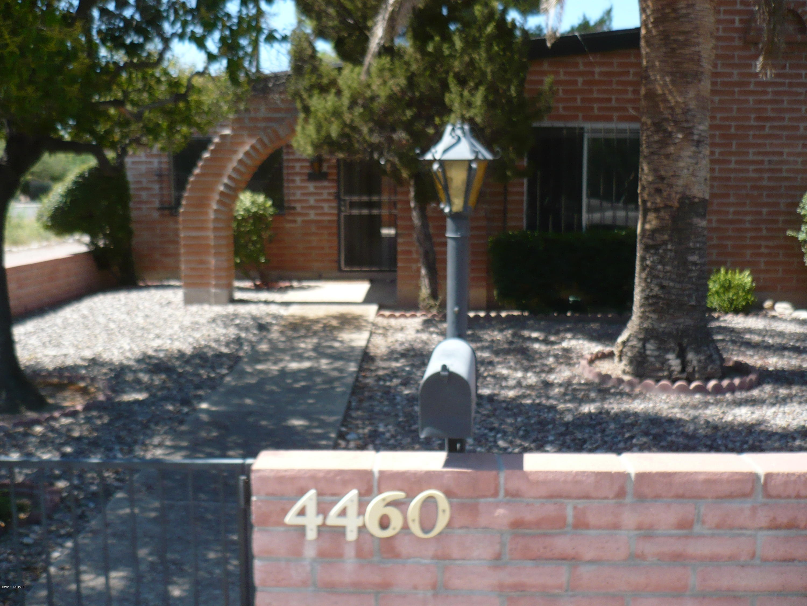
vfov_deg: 40.7
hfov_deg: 52.6
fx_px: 816
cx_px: 404
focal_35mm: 35
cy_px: 303
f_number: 2.8
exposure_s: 1/500
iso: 100
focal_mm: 5.8
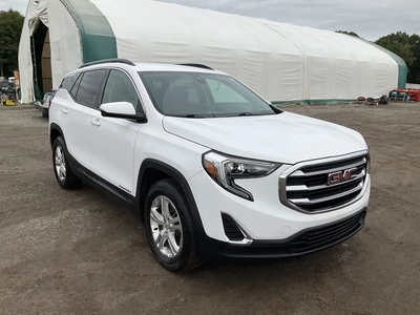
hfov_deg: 61.7
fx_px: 352
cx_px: 210
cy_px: 158
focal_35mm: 29
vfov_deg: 48.2
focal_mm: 3
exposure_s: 1/2141
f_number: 1.8
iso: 25
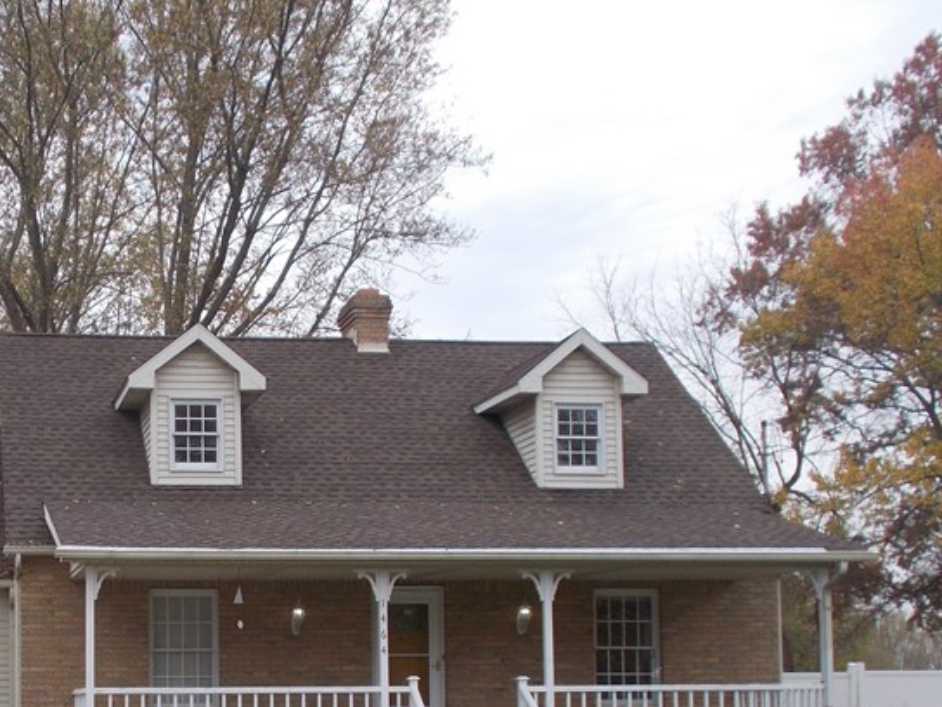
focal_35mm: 64
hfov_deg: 29.2
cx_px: 118
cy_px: 591
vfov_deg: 22.5
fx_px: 1742
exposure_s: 1/400
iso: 80
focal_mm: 6
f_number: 3.6
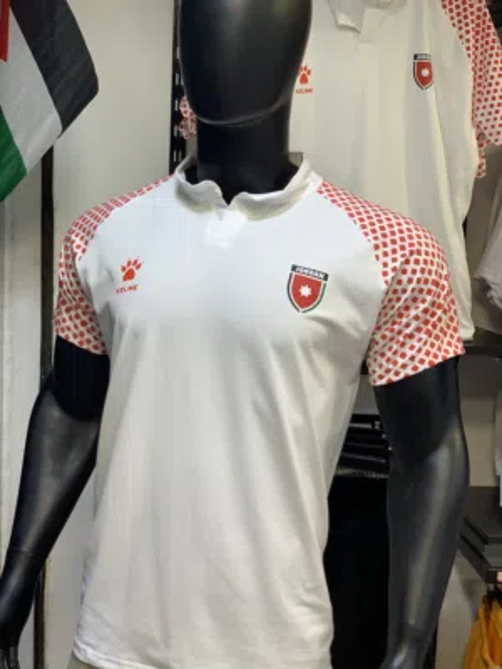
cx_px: 251
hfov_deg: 28.0
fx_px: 1005
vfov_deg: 36.8
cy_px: 334
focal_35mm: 52
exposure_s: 1/100
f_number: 2.4
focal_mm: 6
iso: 32
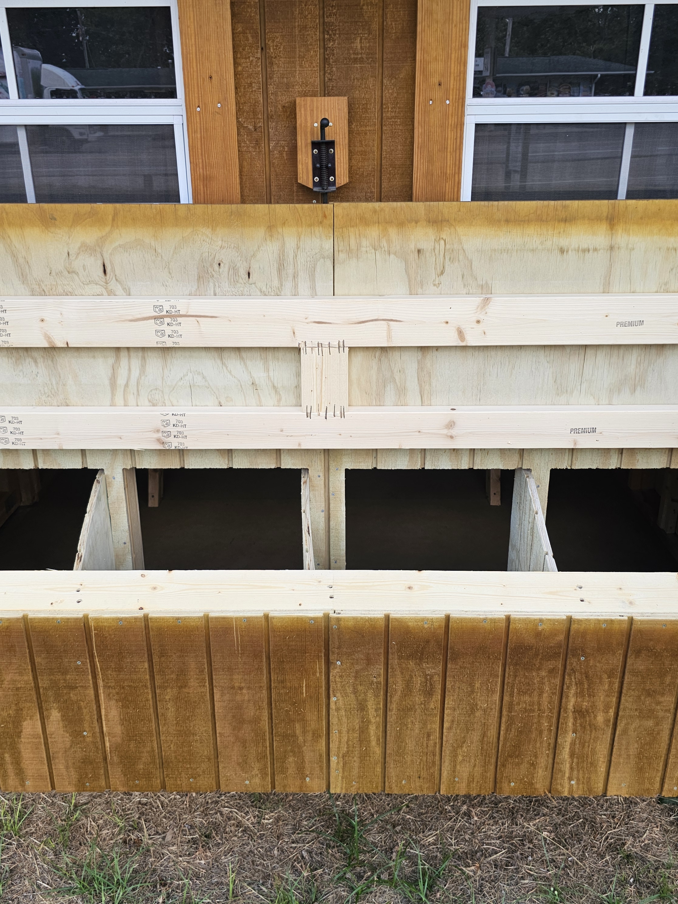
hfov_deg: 45.4
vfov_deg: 58.4
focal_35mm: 31
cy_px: 457
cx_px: 326
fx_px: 810
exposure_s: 1/359
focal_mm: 6.3
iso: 40
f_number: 1.7
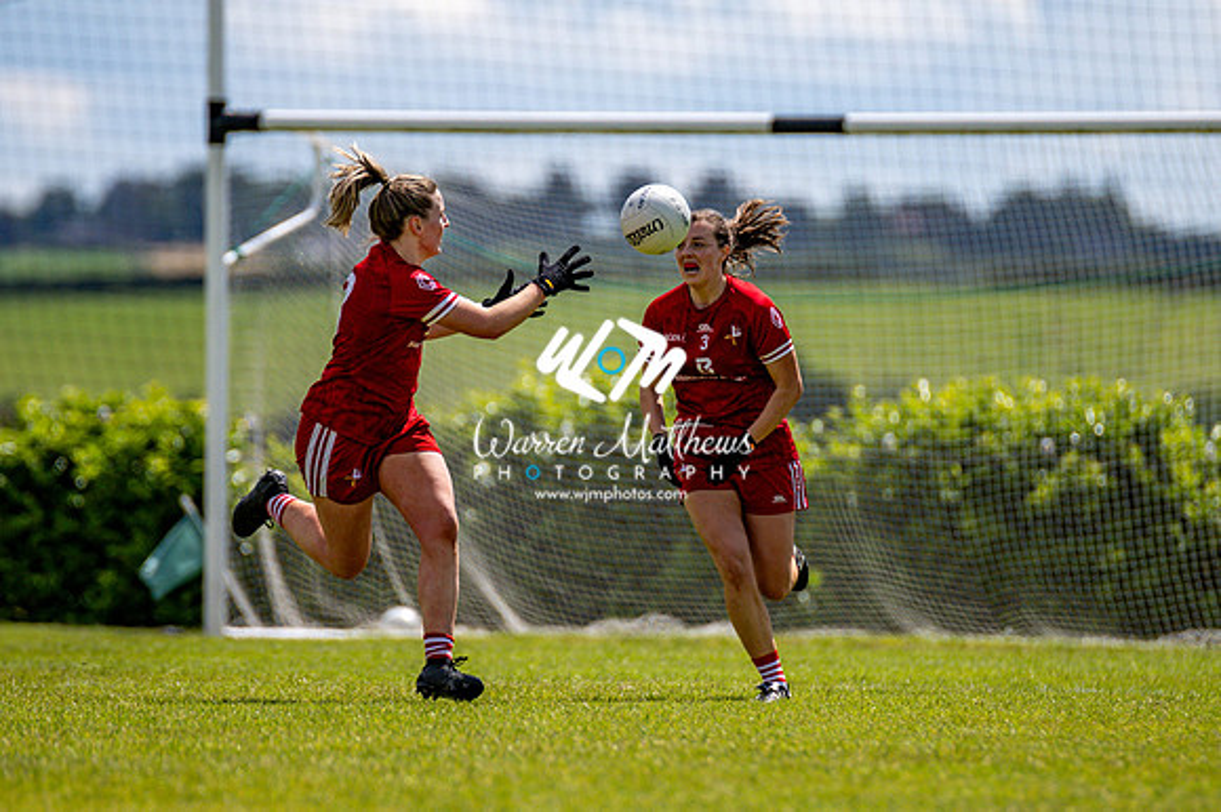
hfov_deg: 3.6
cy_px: 462
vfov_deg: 2.4
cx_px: 656
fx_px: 19556
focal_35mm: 577
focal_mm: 300
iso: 140
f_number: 2.8
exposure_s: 1/6400
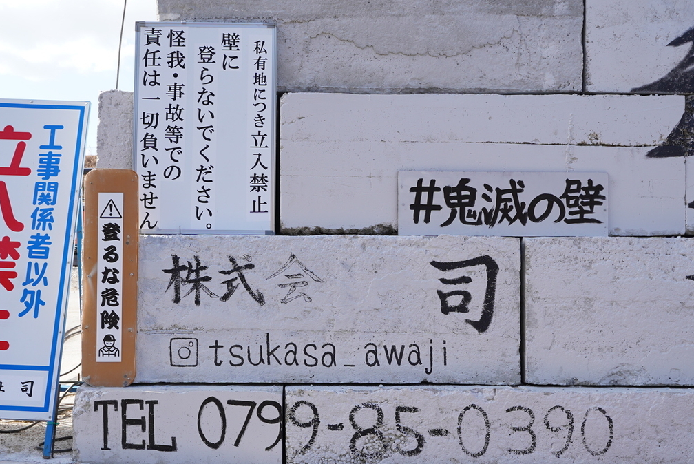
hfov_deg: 39.5
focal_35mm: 50
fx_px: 965
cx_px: 317
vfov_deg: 27.0
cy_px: 209
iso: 200
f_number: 9
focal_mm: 28
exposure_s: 1/125
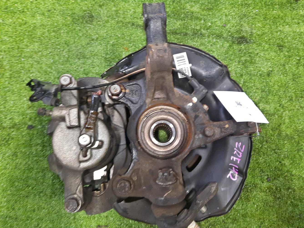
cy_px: 114
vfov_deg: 51.4
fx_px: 237
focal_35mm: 27
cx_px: 164
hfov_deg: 65.2
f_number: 2
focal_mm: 4.6
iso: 312
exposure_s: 1/25
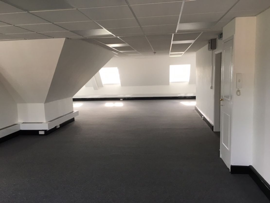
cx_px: 135
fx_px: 226
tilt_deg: -5.6
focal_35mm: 29
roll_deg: +1.0
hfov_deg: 61.6
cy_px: 102
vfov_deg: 48.2
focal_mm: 4.15
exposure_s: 1/33
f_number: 2.2
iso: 32
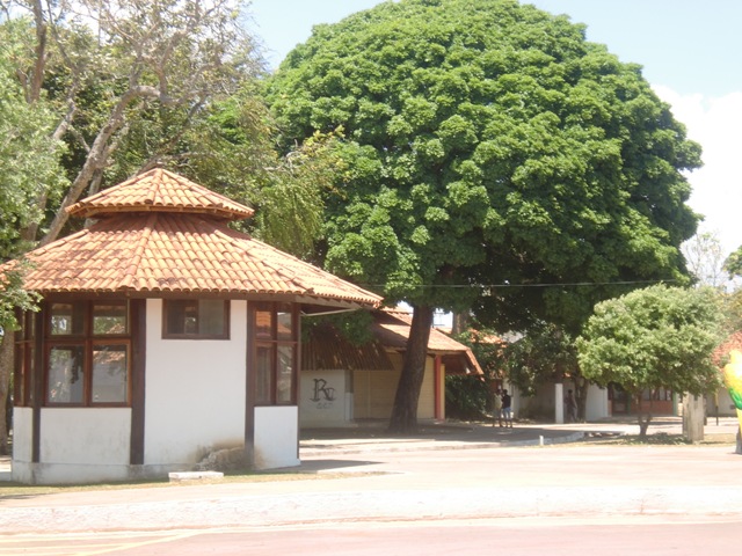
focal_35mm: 81
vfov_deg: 18.2
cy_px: 278
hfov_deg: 24.1
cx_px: 371
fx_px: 1736
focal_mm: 14.49
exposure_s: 1/160
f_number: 5
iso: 64
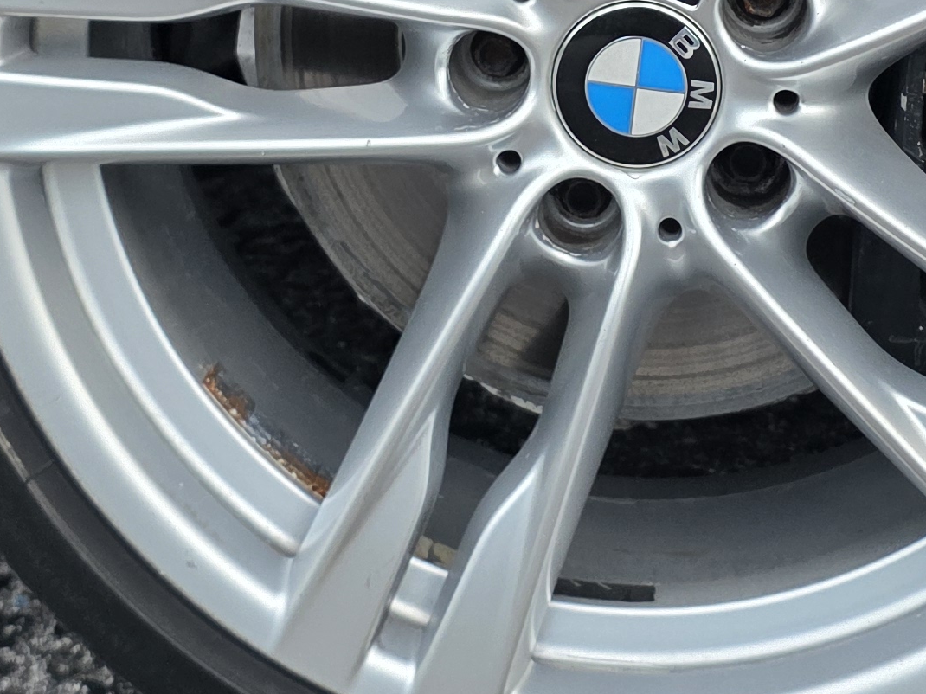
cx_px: 572
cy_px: -136
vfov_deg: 16.5
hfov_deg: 22.7
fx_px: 2300
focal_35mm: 86
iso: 160
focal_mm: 6.3
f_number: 1.7
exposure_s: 1/120
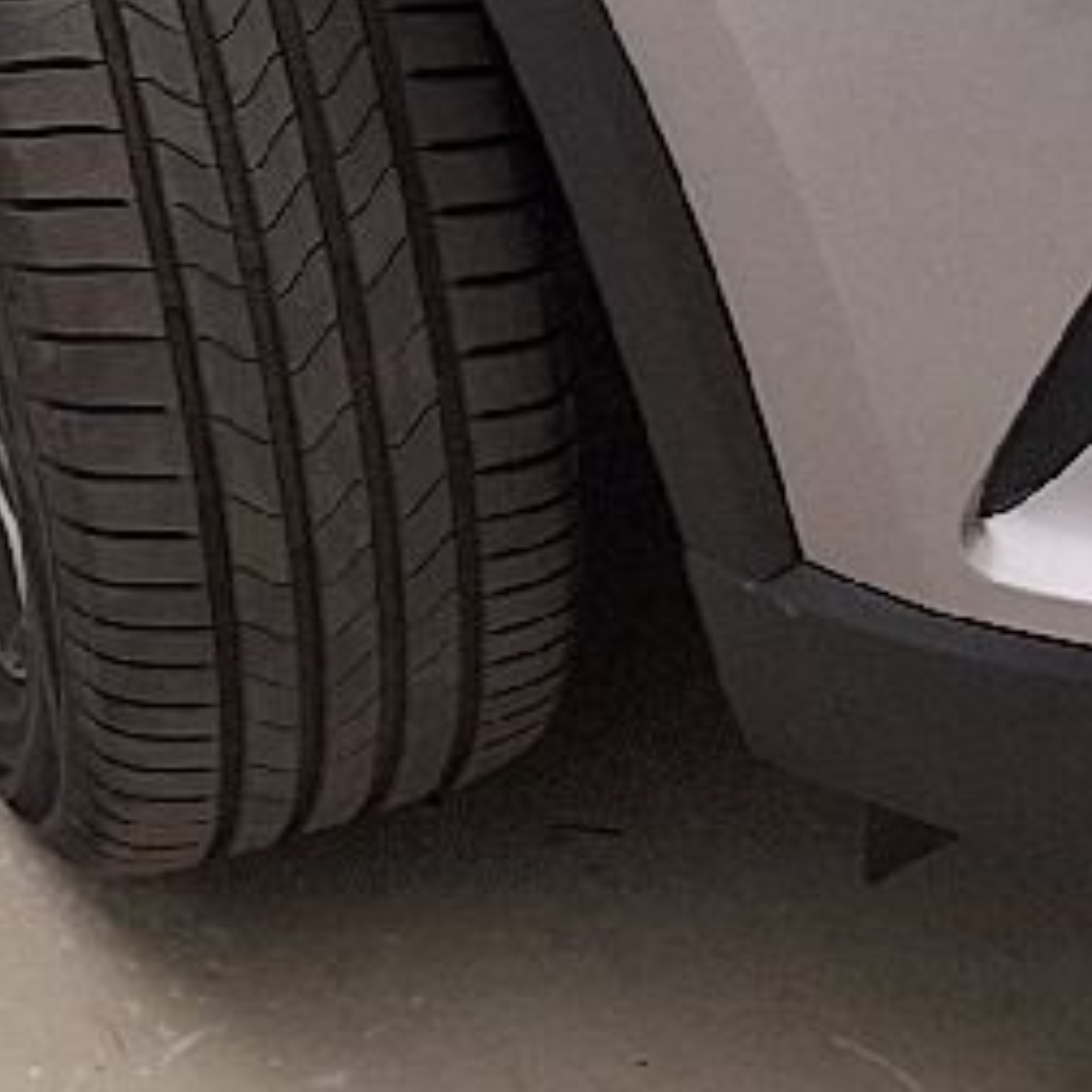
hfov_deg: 11.3
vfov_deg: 10.9
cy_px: -522
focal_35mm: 154
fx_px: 5496
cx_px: 60
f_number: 1.8
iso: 50
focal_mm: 5.54
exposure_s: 1/100
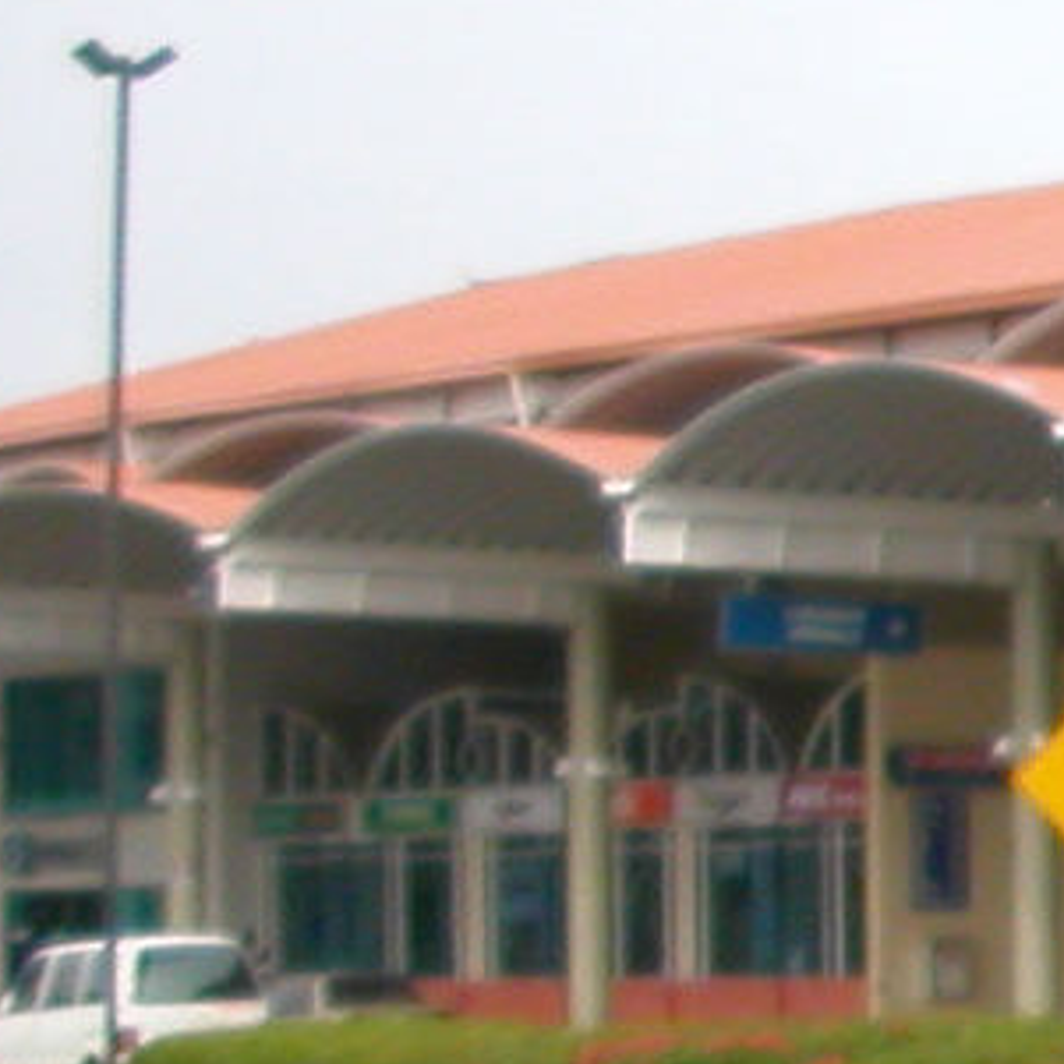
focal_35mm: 174
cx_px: 2747
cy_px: 969
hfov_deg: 8.9
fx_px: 6051
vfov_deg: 10.0
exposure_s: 1/981
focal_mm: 5.6
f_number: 2.7
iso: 100
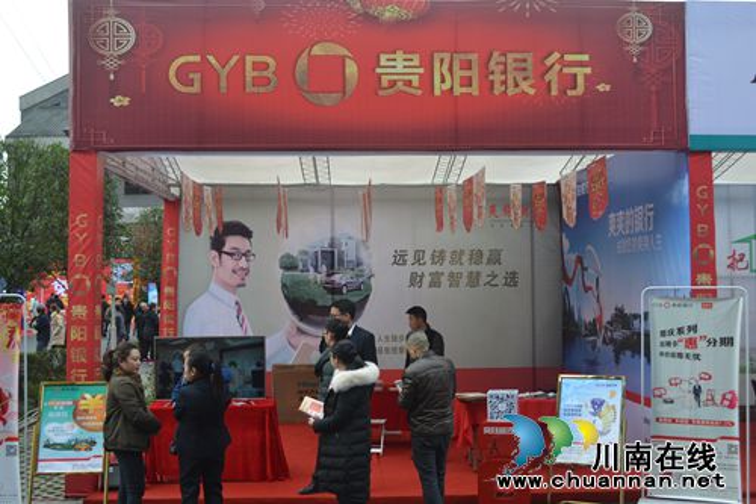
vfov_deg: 30.8
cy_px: 252
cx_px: 378
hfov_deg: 45.0
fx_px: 913
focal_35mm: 44
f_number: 5.6
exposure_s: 1/125
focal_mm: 29
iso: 100
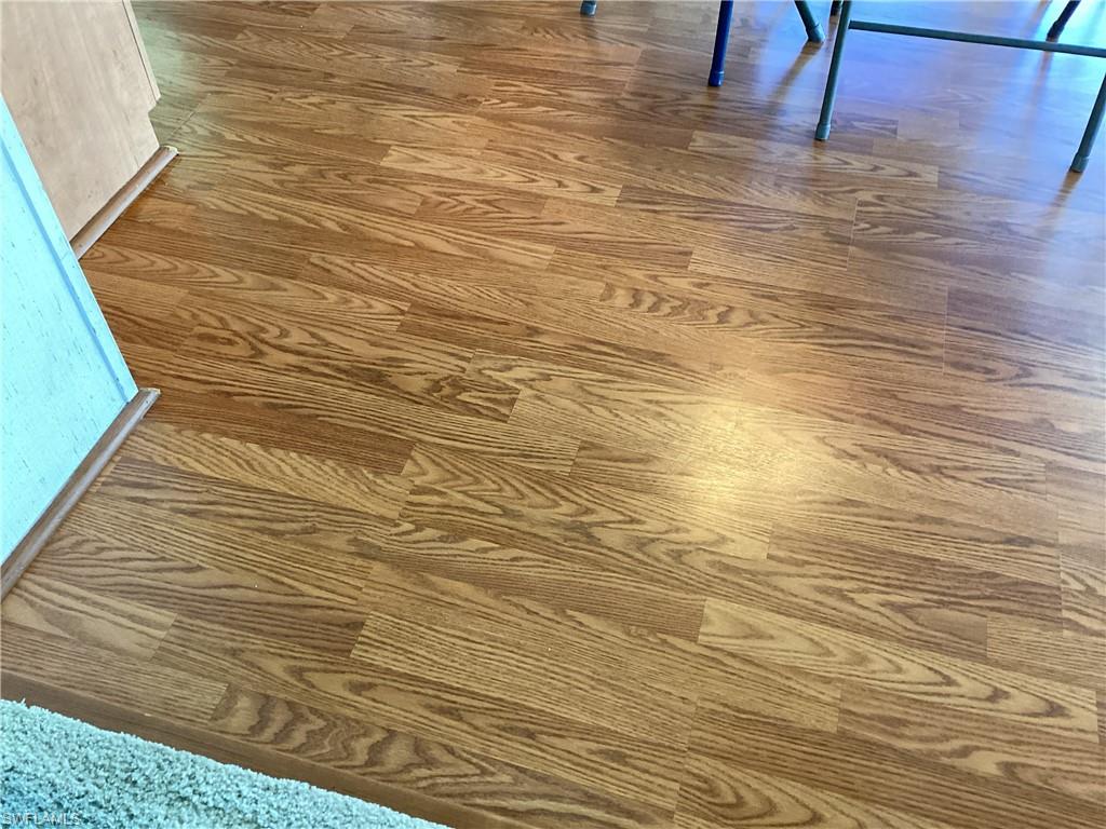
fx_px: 990
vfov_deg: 45.4
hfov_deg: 58.4
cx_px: 553
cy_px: 414
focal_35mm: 31
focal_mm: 3.3
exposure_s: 1/60
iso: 200
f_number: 2.4
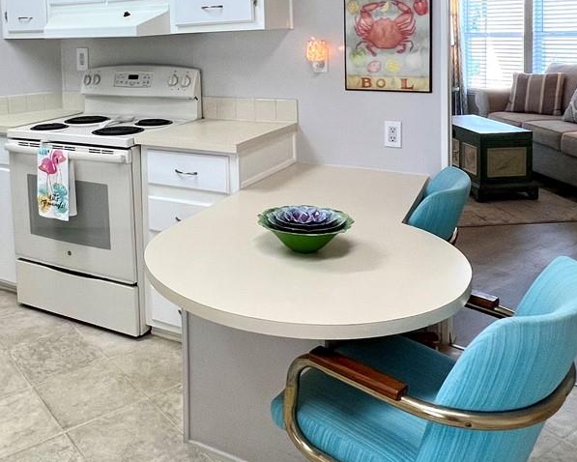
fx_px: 581
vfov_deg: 40.9
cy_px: 72
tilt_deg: -4.2
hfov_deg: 51.7
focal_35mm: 34
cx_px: 186
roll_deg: +2.3
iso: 125
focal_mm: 1.57
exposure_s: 1/120
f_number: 1.8
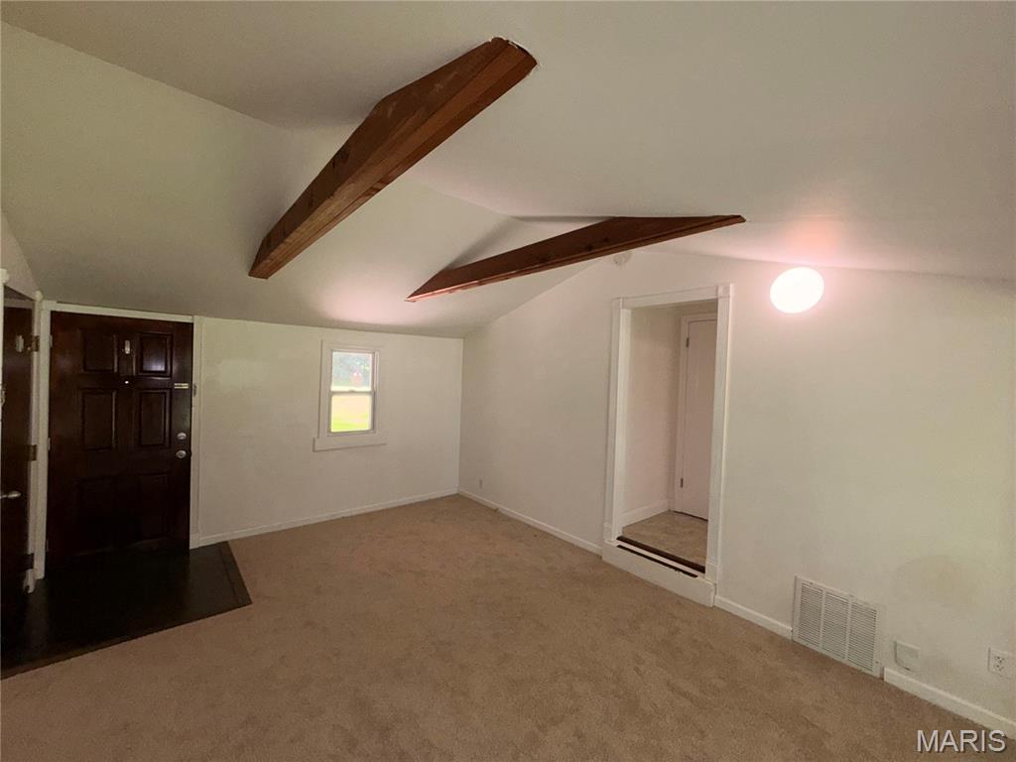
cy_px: 381
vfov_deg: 85.7
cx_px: 508
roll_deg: -1.8
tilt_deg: -1.1
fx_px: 411
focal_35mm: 14
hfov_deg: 102.1
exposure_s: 1/120
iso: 80
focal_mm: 2.22
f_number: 2.2
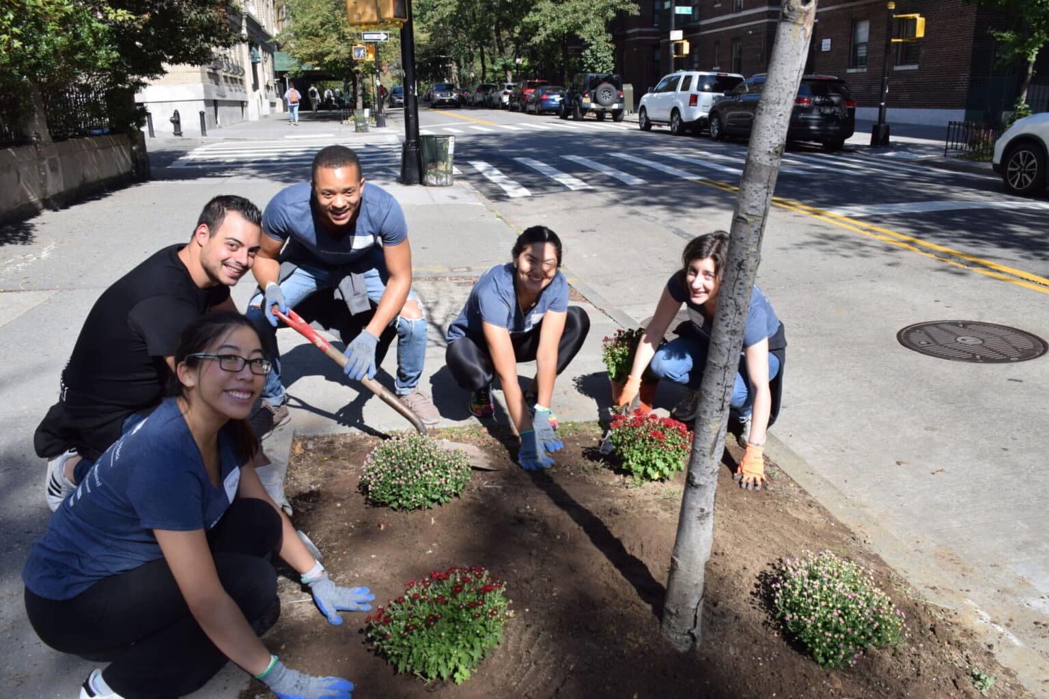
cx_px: 524
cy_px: 350
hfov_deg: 67.4
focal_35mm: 27
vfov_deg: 47.9
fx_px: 786
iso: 200
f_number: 8
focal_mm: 18
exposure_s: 1/400
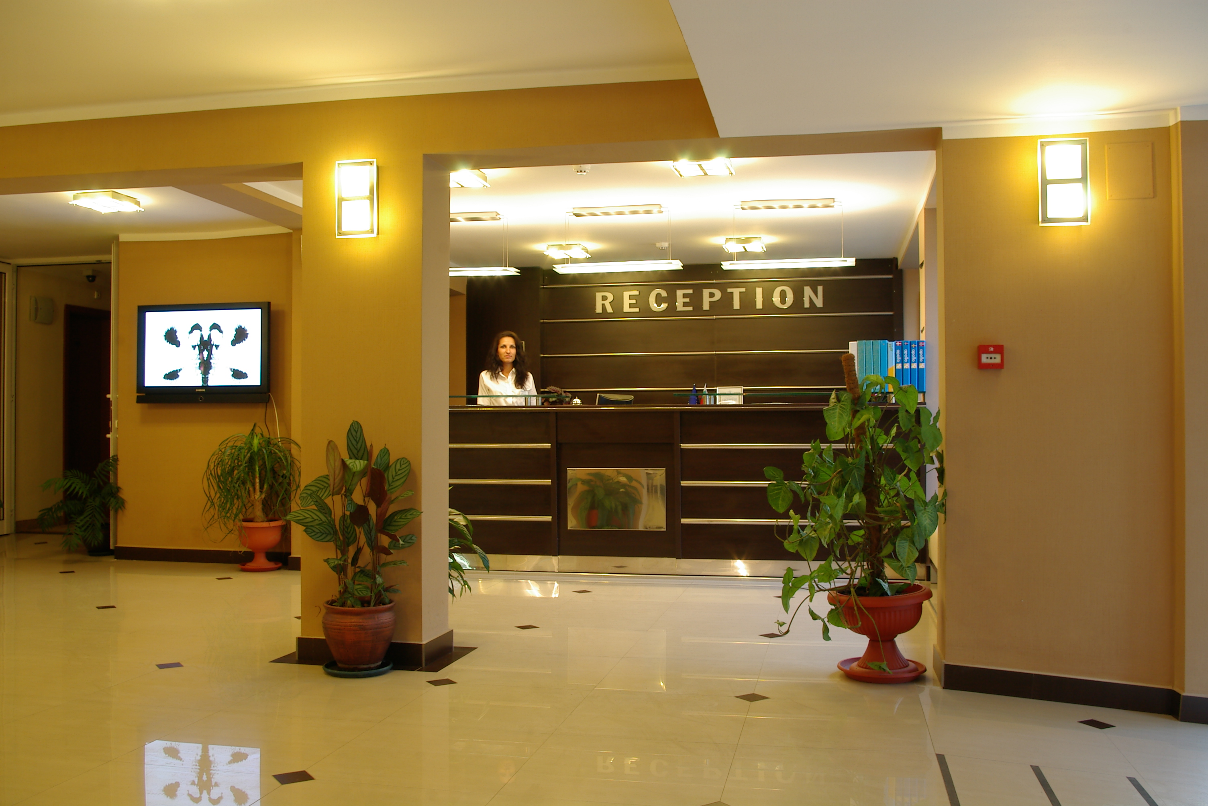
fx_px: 1057
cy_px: 403
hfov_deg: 59.5
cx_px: 604
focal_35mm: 32
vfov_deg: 41.7
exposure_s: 1
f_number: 9.5
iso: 200
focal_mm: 21
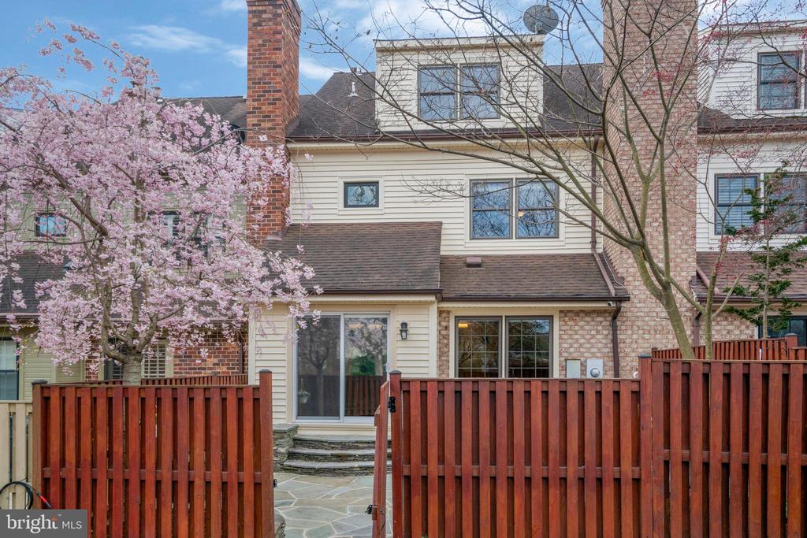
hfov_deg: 69.4
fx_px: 583
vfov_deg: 49.6
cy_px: 269
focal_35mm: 26
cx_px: 404
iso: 1250
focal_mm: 26
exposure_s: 1/800
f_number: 8
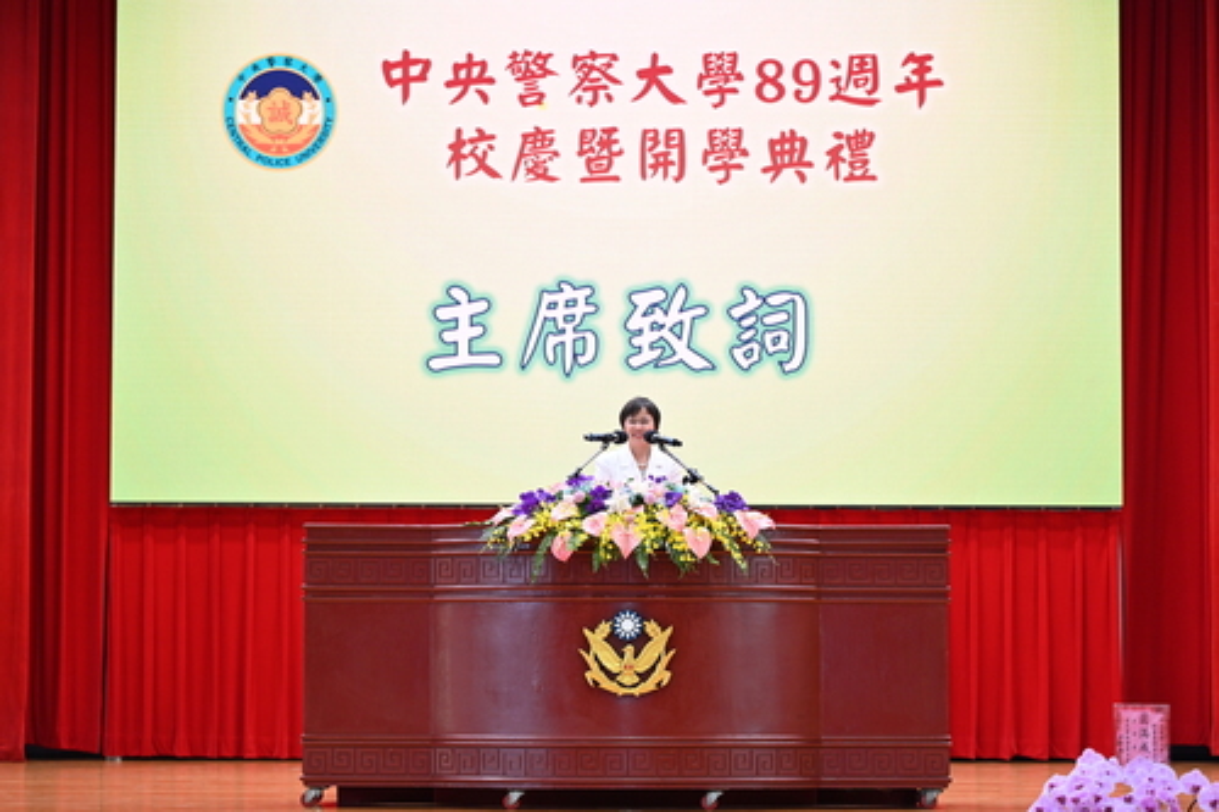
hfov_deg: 18.6
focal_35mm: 110
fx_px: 3723
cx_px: 610
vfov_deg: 12.4
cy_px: 406
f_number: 2.8
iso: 500
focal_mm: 110
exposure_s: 1/160
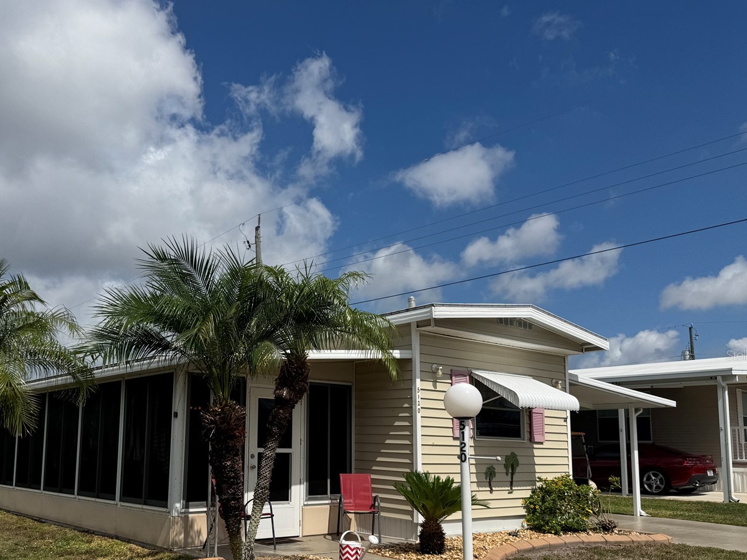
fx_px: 691
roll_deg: -1.1
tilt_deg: +6.5
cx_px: 287
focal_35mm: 32
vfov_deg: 43.8
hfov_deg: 56.2
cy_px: 355
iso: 80
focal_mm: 6.76
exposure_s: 1/12346
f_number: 1.78
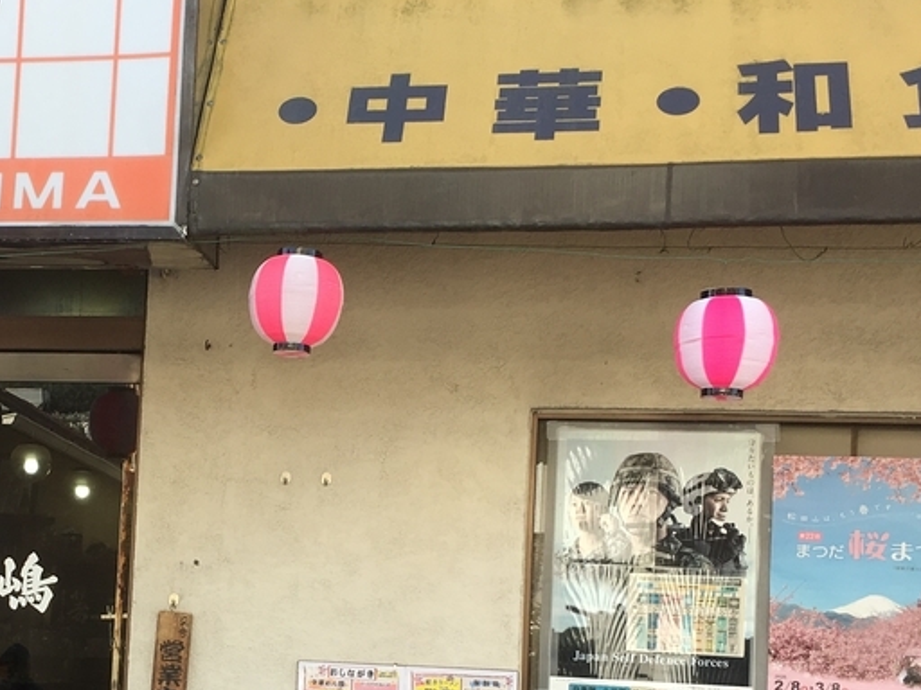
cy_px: 528
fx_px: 1809
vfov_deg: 21.4
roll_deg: -3.9
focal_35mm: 68
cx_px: 108
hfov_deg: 27.6
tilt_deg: +4.2
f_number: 2.2
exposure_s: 1/243
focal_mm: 4.15
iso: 25
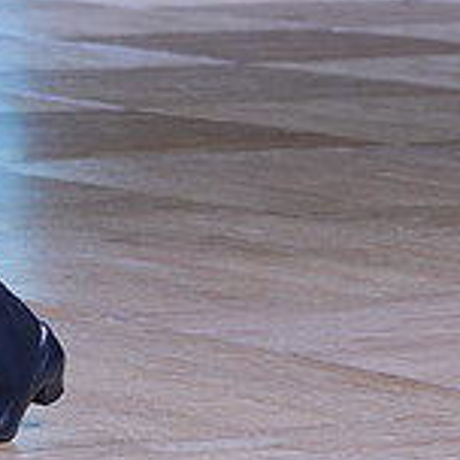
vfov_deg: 6.0
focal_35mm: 288
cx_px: -17
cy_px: -179
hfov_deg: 6.1
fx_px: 4330
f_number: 5.6
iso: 800
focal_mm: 89
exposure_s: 1/250
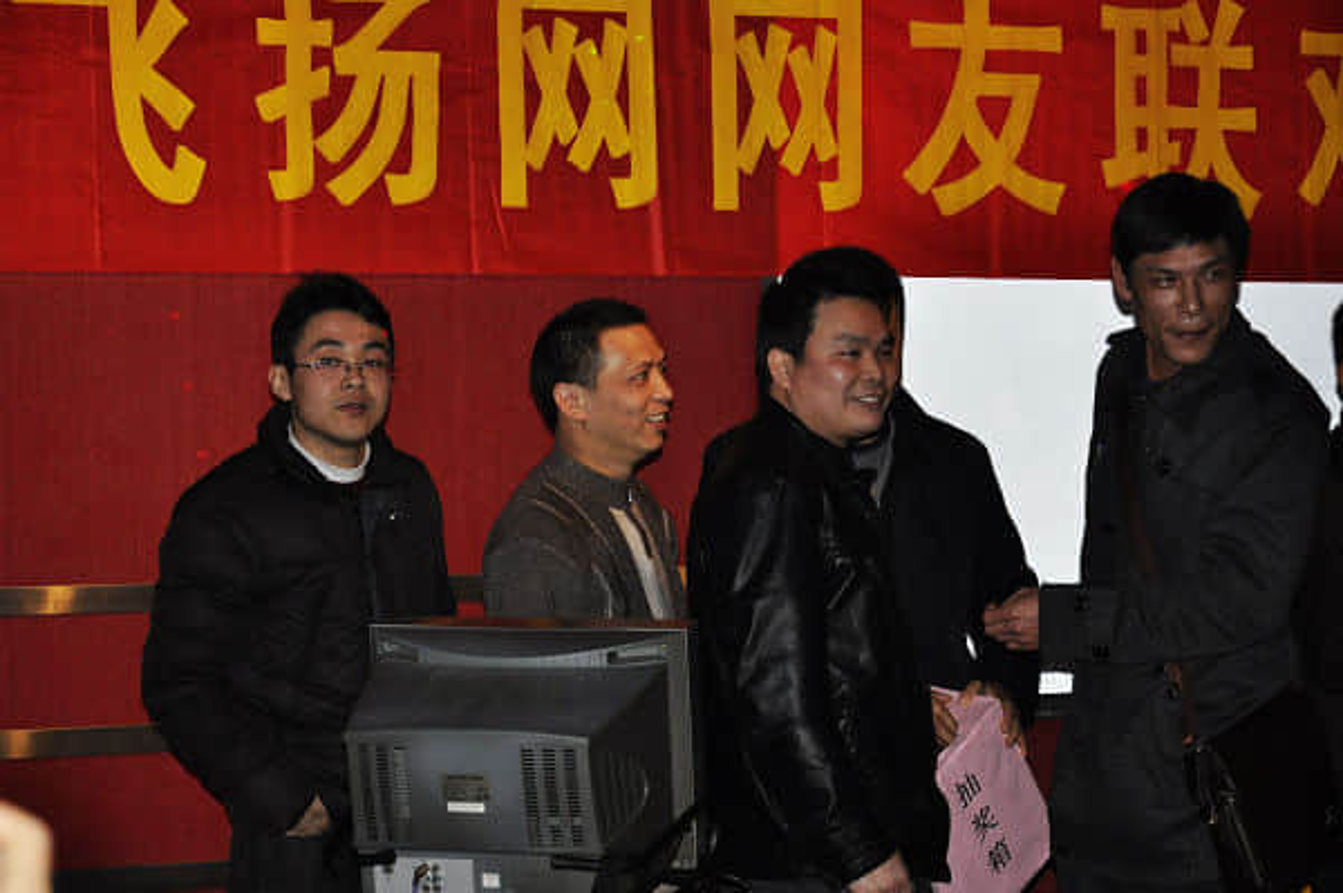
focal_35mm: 105
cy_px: 446
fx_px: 3914
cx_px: 672
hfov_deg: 19.5
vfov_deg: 13.0
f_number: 5.3
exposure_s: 1/60
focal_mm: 70
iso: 800
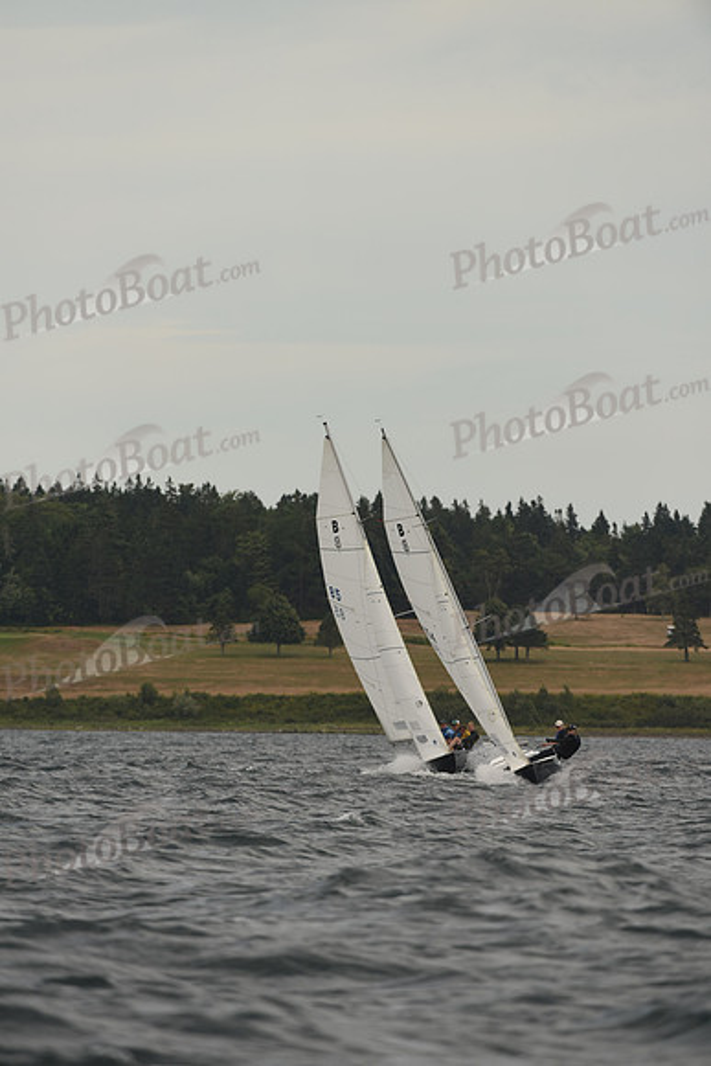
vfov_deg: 5.2
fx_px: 11842
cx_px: 356
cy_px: 533
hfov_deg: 3.4
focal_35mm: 400
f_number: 5.6
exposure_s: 1/1000
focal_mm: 400
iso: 250
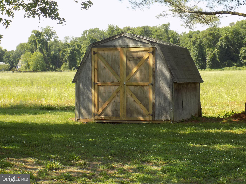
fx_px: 611
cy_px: 92
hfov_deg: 22.8
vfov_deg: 17.2
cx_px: 123
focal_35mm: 86
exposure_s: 1/200
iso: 80
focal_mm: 15.3
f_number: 4.4
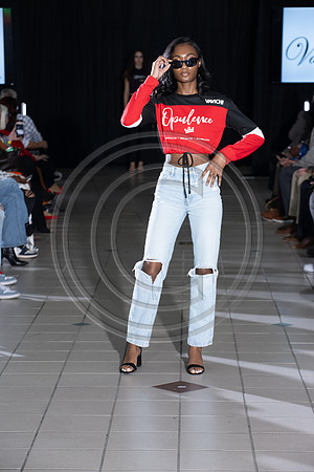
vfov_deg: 17.6
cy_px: 236
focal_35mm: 116
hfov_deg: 11.8
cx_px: 157
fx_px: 1518
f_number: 6.3
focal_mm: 116
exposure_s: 1/160
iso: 1250
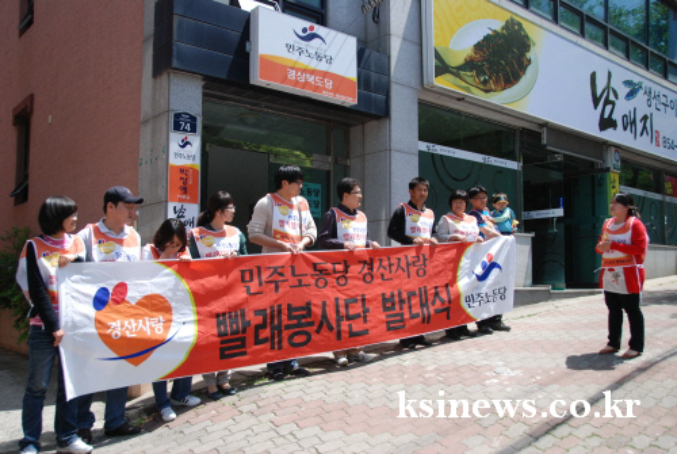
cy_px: 227
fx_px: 621
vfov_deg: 40.1
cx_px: 338
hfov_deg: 57.2
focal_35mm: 33
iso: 400
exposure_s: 1/1600
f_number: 3.8
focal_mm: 22
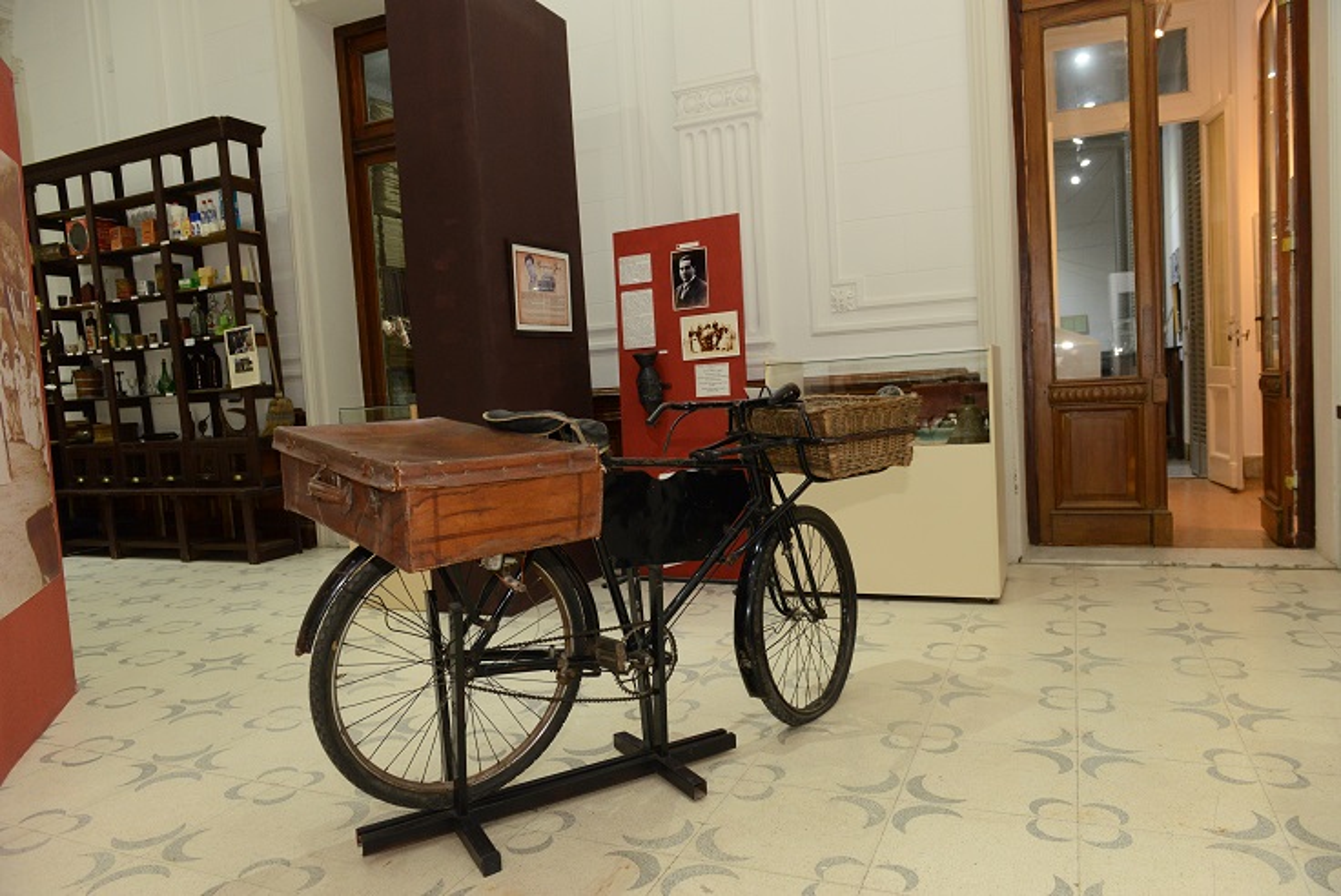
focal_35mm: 24
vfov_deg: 53.2
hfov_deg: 73.7
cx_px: 670
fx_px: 895
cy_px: 448
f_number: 5
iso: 2500
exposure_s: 1/125
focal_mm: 24
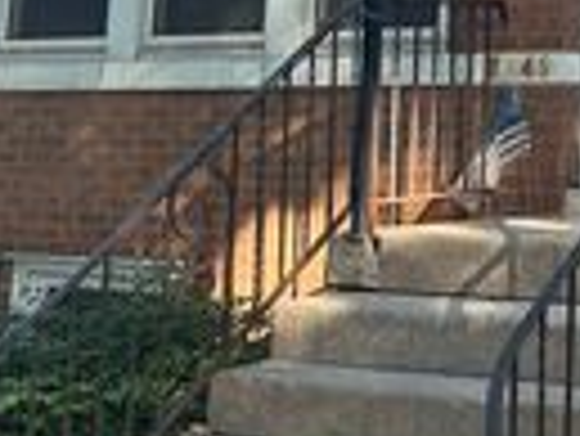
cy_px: -254
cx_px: 670
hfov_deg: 18.5
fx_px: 1694
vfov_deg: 13.6
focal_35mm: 101
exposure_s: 1/909
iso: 50
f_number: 1.5
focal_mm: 5.7
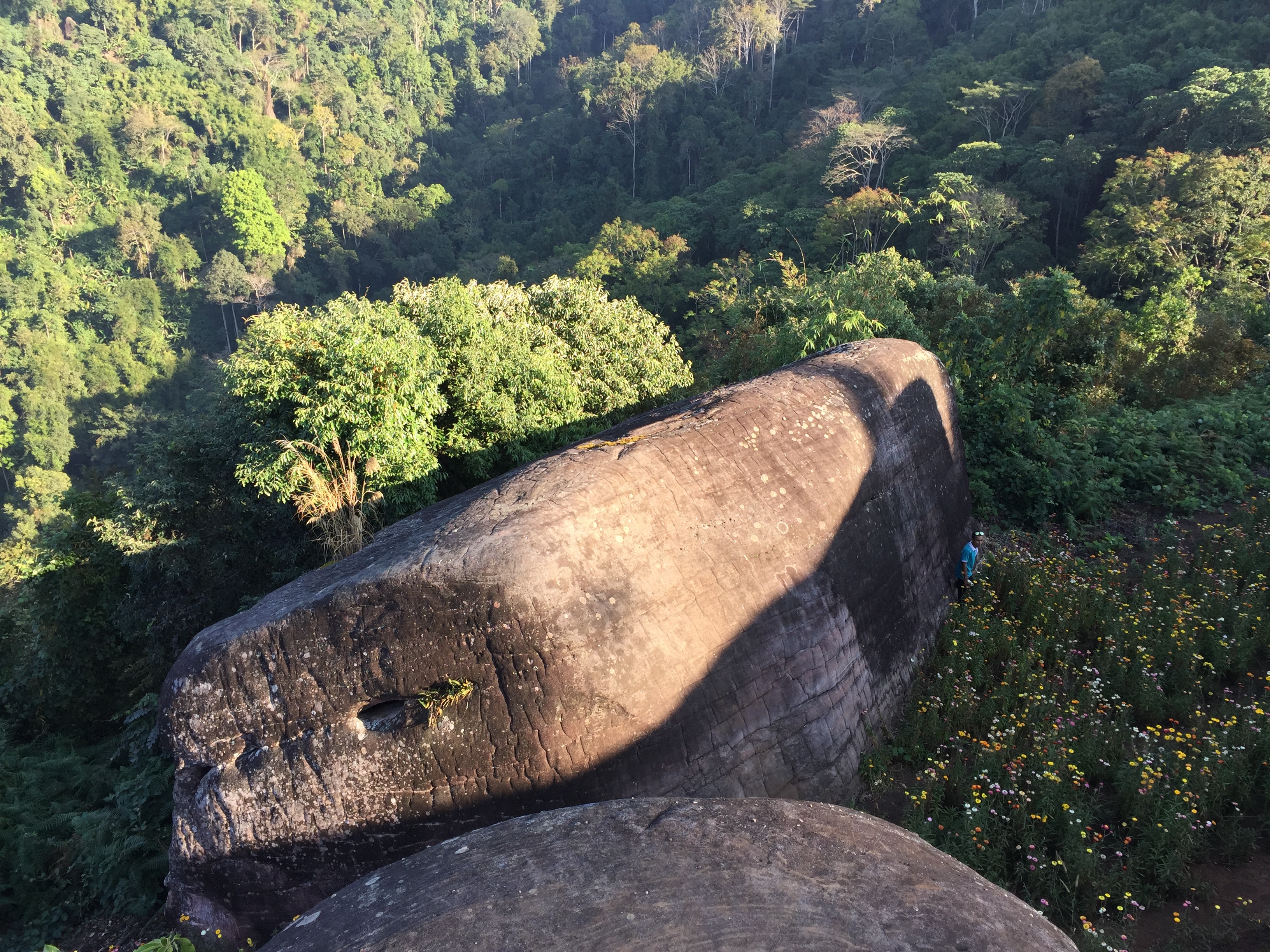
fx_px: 1064
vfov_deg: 48.2
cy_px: 476
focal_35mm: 29
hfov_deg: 61.7
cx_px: 635
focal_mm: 4.15
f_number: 2.2
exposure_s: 1/370
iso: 32
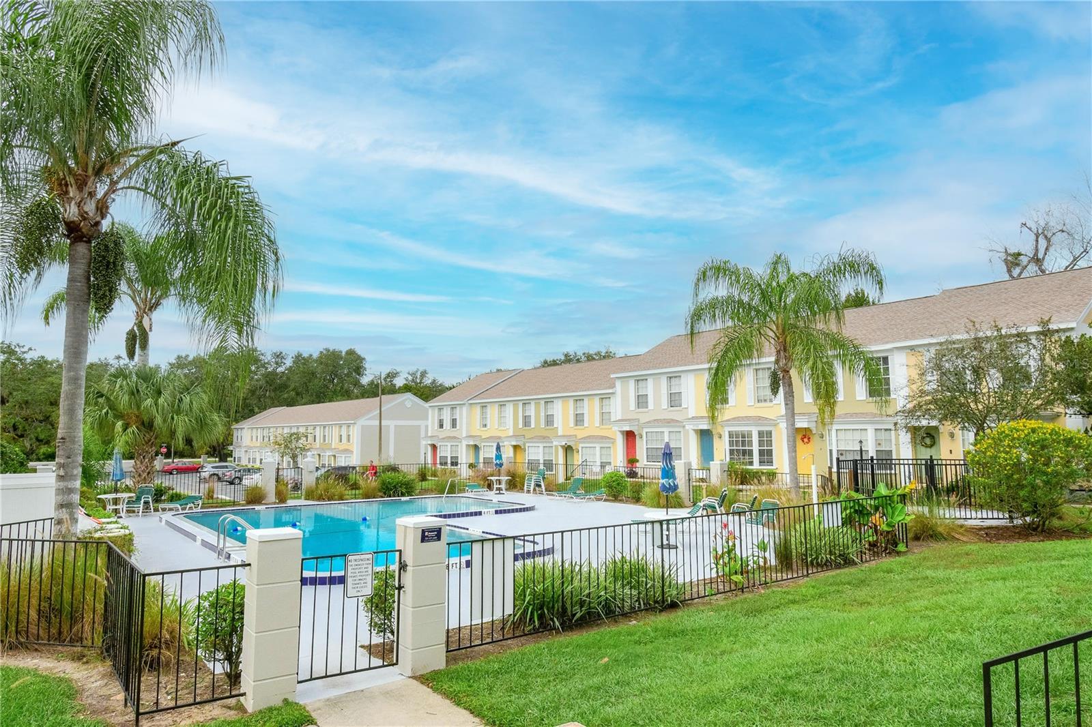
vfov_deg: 57.2
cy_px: 364
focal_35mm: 22
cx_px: 546
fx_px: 667
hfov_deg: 78.6
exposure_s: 1/1000
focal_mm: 15
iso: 640
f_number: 16
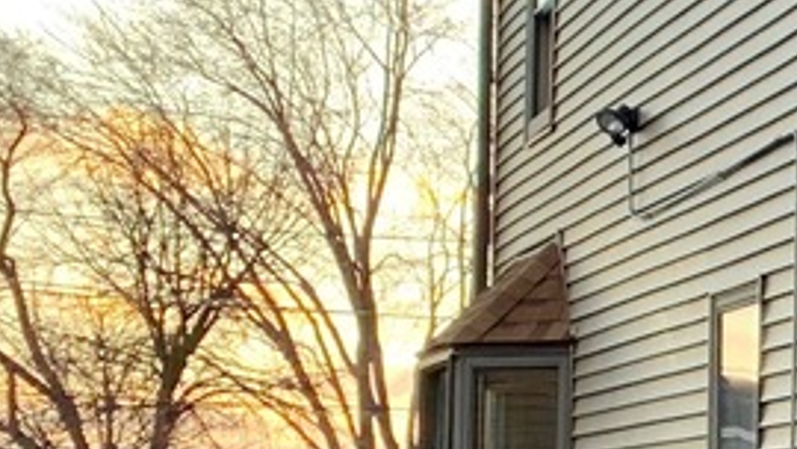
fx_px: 3192
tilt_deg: +2.3
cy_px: 484
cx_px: 2025
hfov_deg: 11.3
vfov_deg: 8.0
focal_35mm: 151
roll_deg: -0.5
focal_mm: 4.25
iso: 32
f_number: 1.8
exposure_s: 1/122
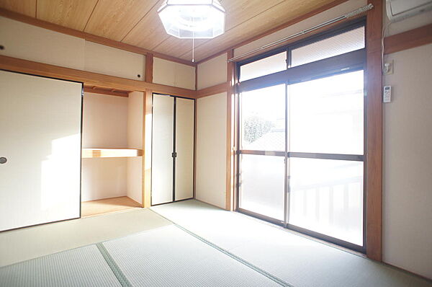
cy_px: 144
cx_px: 216
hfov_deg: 73.8
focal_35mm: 24
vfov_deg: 53.0
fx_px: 288
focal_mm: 16
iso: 200
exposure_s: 1/40
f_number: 3.5
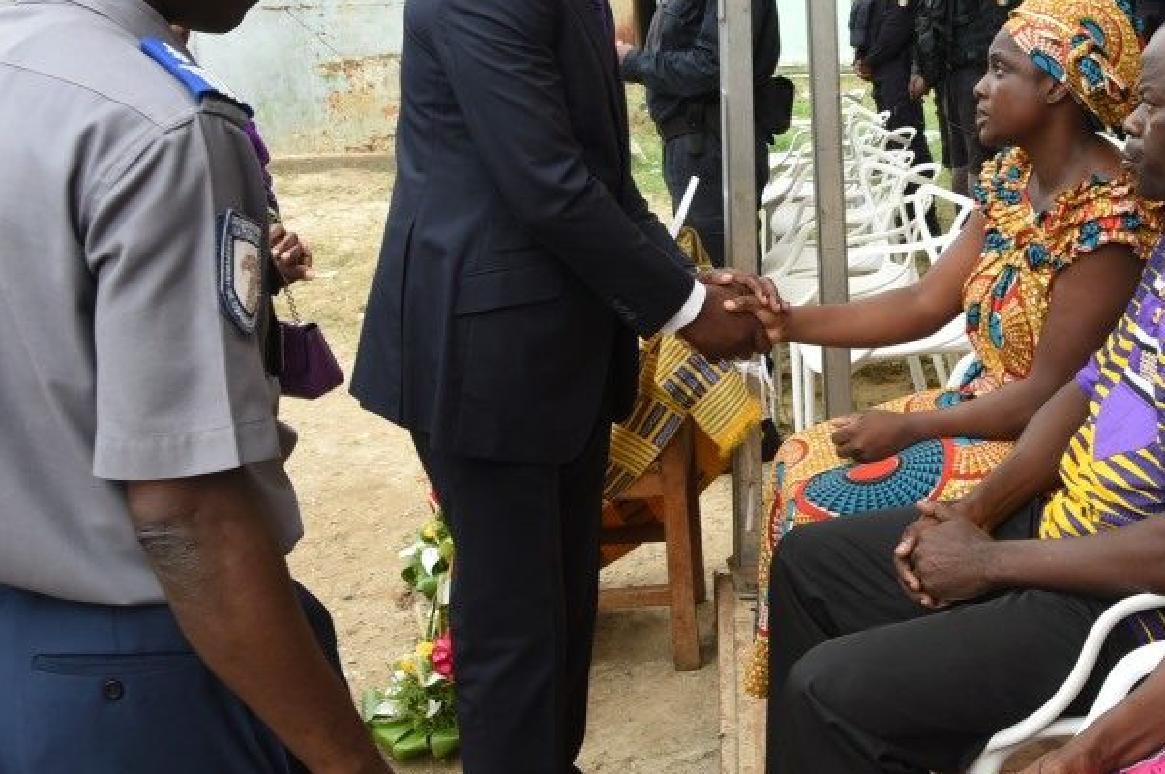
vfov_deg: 26.0
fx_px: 1649
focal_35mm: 51
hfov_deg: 37.7
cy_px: 174
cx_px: 911
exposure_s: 1/125
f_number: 11
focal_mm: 30
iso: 640
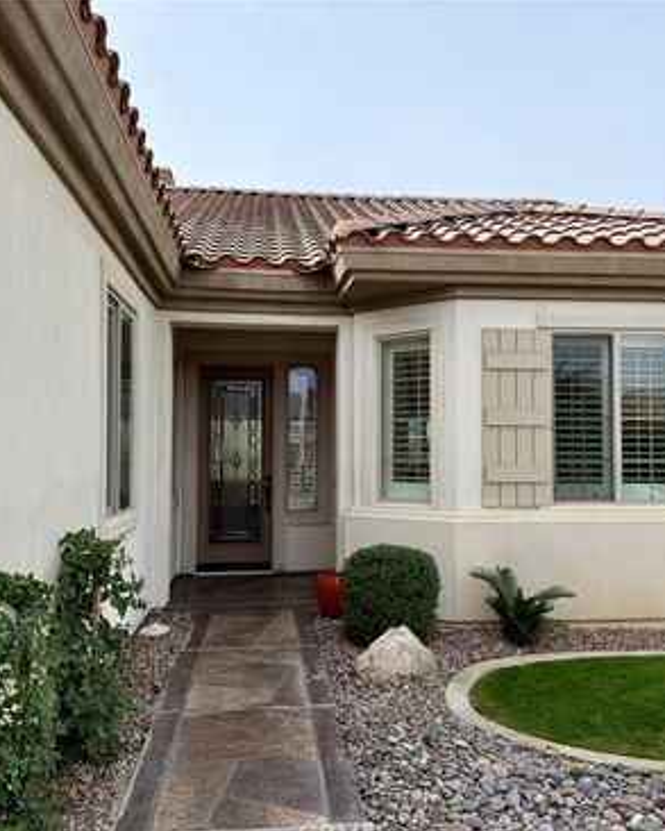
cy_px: 423
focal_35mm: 32
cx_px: 359
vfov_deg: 55.6
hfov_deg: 45.8
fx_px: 787
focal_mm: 6.76
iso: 80
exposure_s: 1/3425
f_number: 1.78
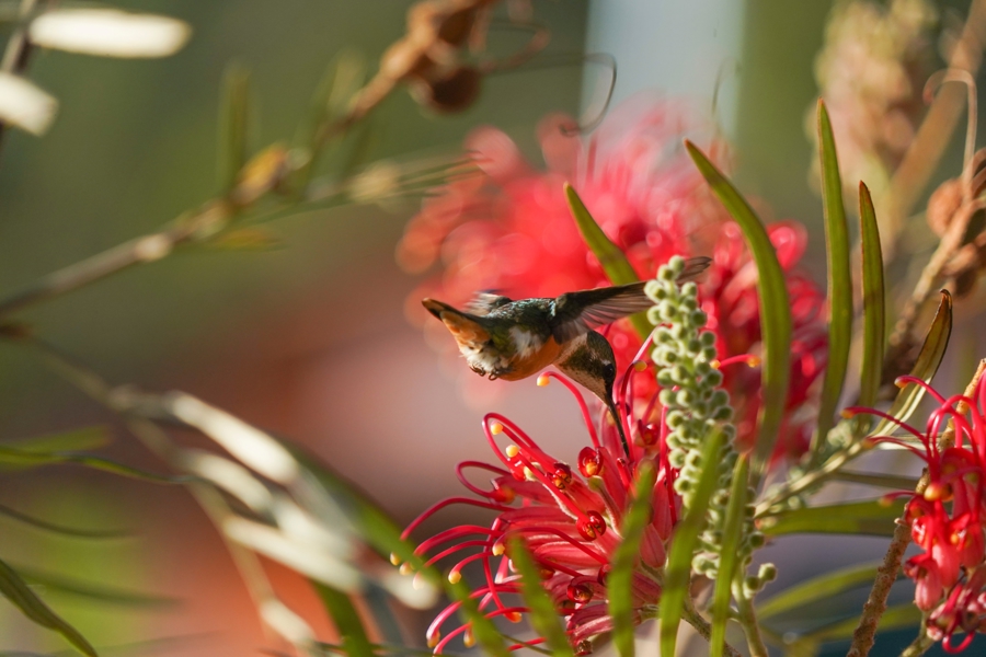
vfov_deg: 5.7
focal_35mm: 240
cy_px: 328
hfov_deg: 8.6
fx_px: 6573
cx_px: 493
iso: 1250
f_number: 6.3
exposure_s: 1/2500
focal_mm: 240
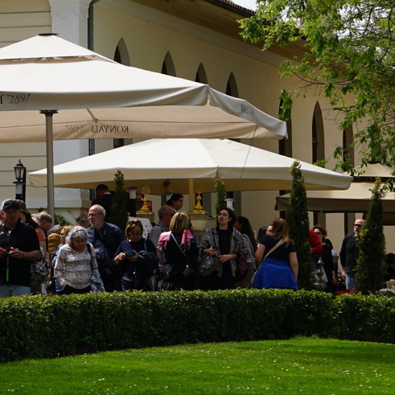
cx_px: -279
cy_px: 2
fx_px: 2814
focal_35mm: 218
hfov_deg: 7.8
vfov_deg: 8.0
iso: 100
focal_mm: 70
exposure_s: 1/250
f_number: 7.1
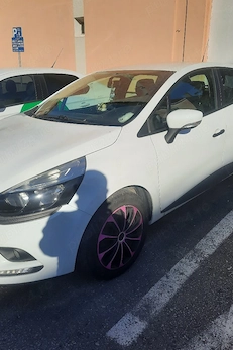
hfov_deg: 43.6
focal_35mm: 30
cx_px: 119
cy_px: 159
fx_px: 292
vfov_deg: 61.8
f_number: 2
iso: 32
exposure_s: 1/2500
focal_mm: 4.6
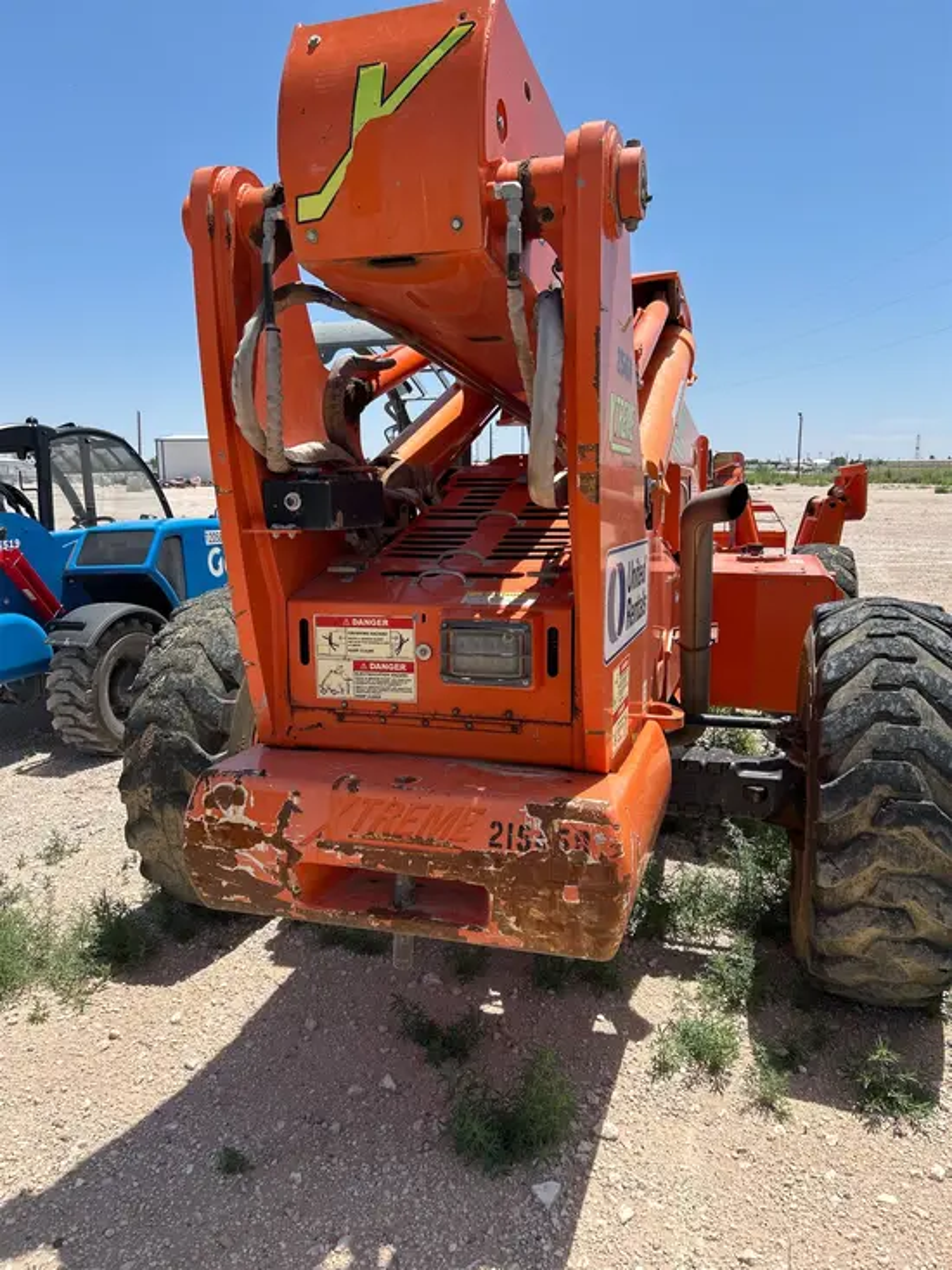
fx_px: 953
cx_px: 476
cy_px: 635
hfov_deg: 53.1
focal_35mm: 26
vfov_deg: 67.3
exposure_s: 1/3077
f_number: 1.5
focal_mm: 5.7
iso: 50
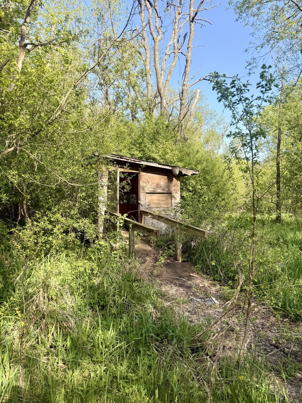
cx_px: 151
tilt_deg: +1.7
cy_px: 202
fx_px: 279
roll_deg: -0.4
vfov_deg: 71.6
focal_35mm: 24
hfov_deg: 56.8
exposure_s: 1/1271
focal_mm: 6.76
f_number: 1.78
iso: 80
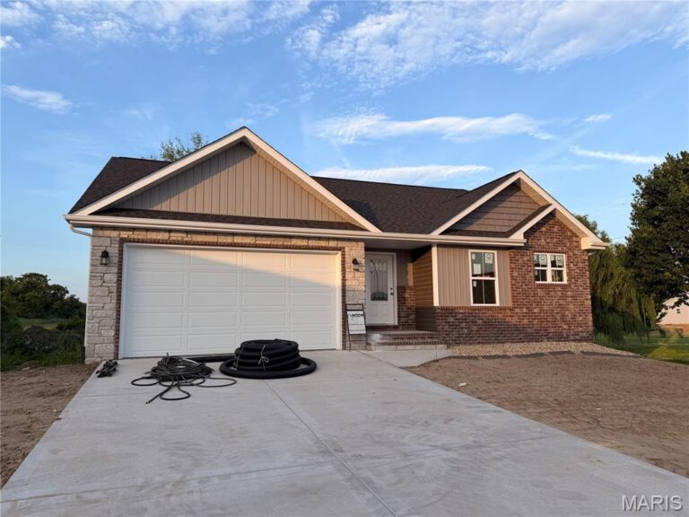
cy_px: 258
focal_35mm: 24
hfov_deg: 71.6
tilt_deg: +7.2
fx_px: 478
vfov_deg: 56.8
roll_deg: +0.4
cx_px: 344
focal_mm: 6.76
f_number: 1.78
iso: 80
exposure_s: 1/1410
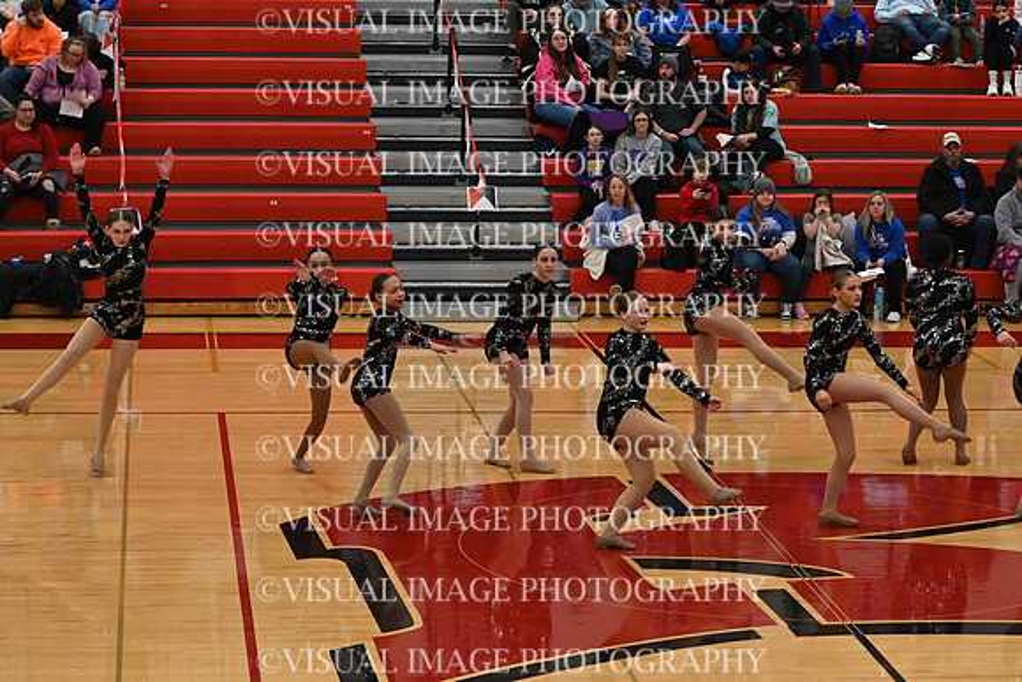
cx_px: 511
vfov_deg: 13.0
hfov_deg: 19.5
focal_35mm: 105
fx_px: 2981
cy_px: 341
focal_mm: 70
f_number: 4
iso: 5000
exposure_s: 1/400
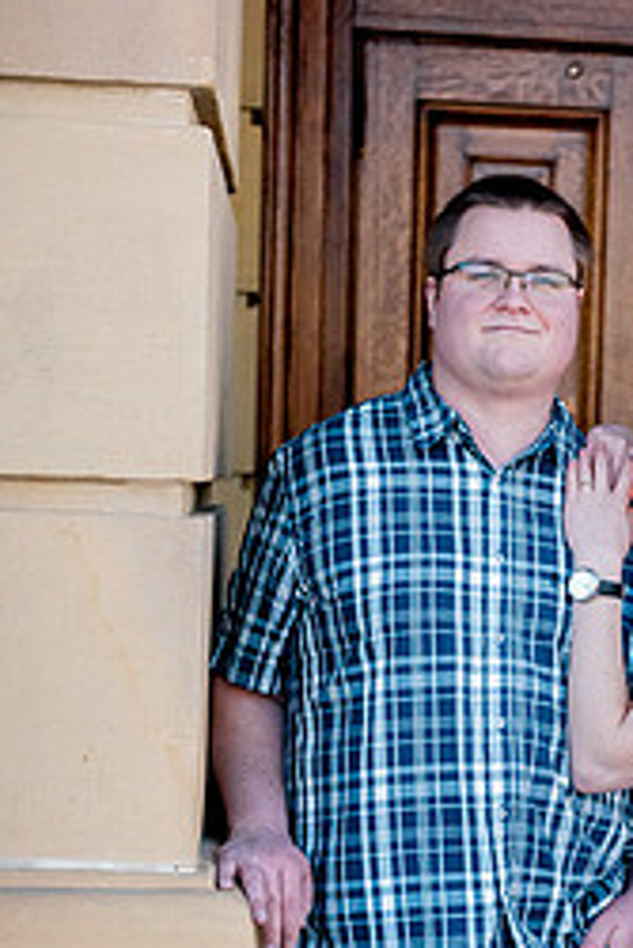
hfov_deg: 15.1
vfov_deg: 22.5
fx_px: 2370
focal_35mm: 90
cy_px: 637
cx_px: 561
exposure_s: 1/8000
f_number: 3.5
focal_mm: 50
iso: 6400
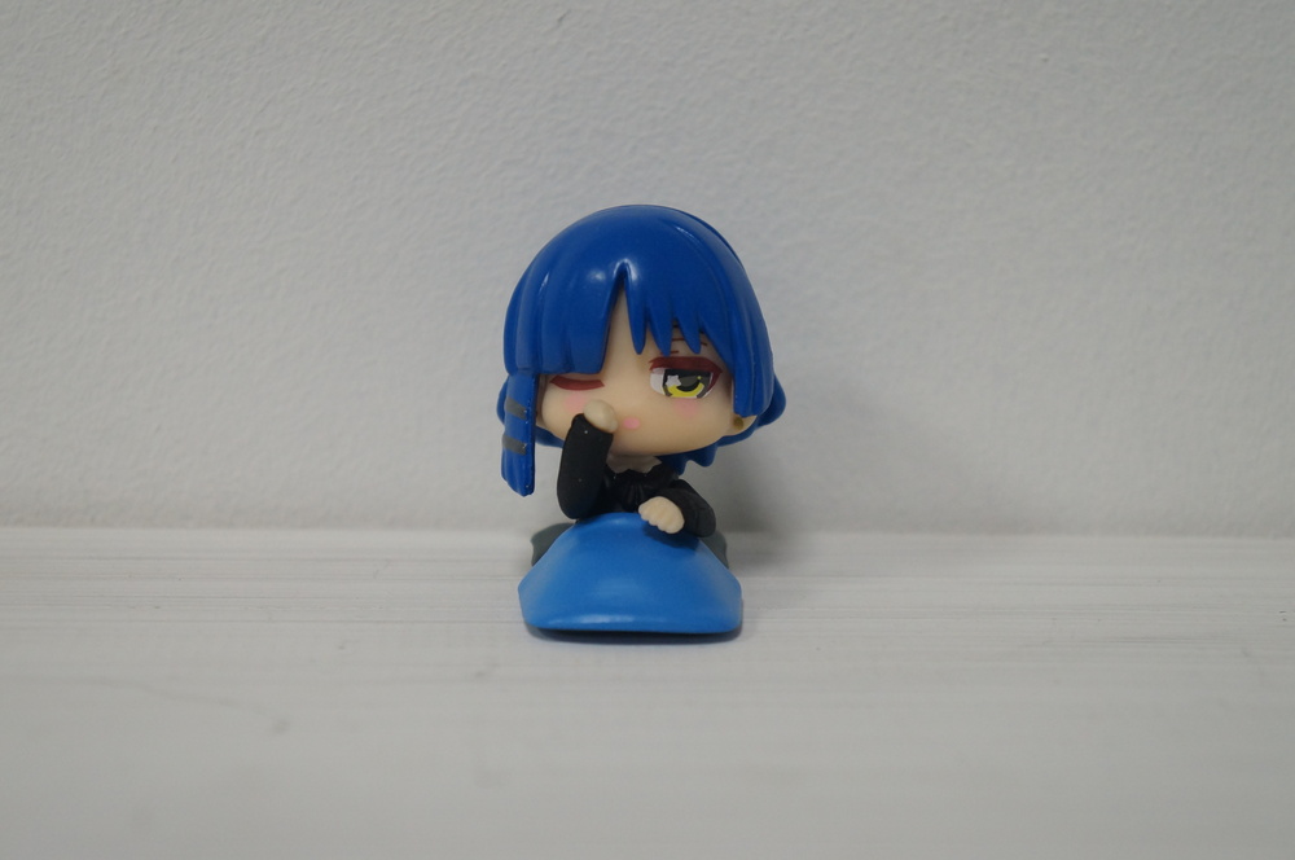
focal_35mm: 75
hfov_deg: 27.0
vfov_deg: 18.1
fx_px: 2694
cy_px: 430
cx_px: 648
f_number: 5
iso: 1000
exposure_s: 1/80
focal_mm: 50
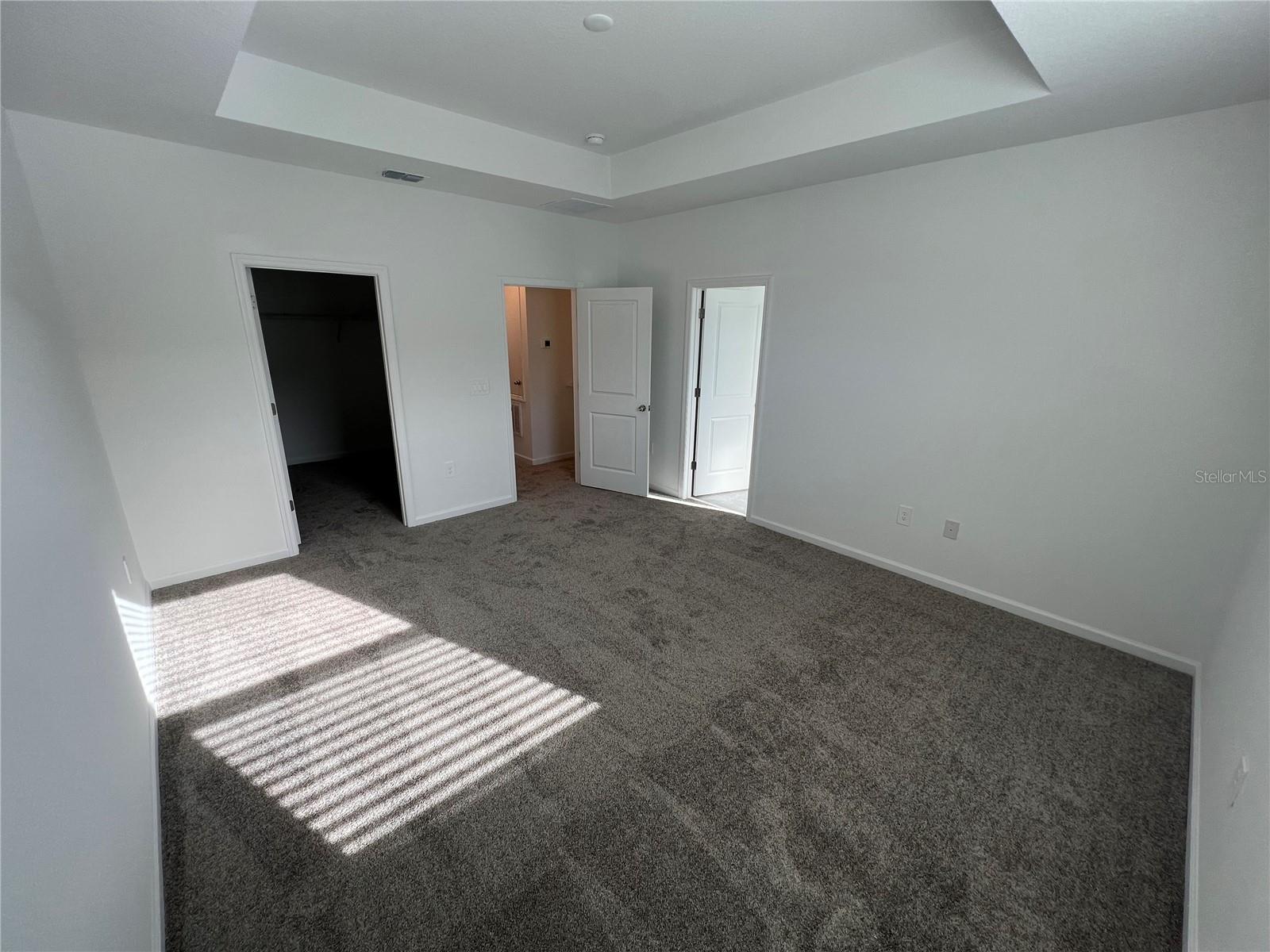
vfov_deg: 89.9
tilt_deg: -17.4
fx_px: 477
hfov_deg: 106.2
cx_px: 635
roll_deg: -1.4
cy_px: 476
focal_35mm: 13
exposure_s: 1/99
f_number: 1.8
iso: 40
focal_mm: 1.57
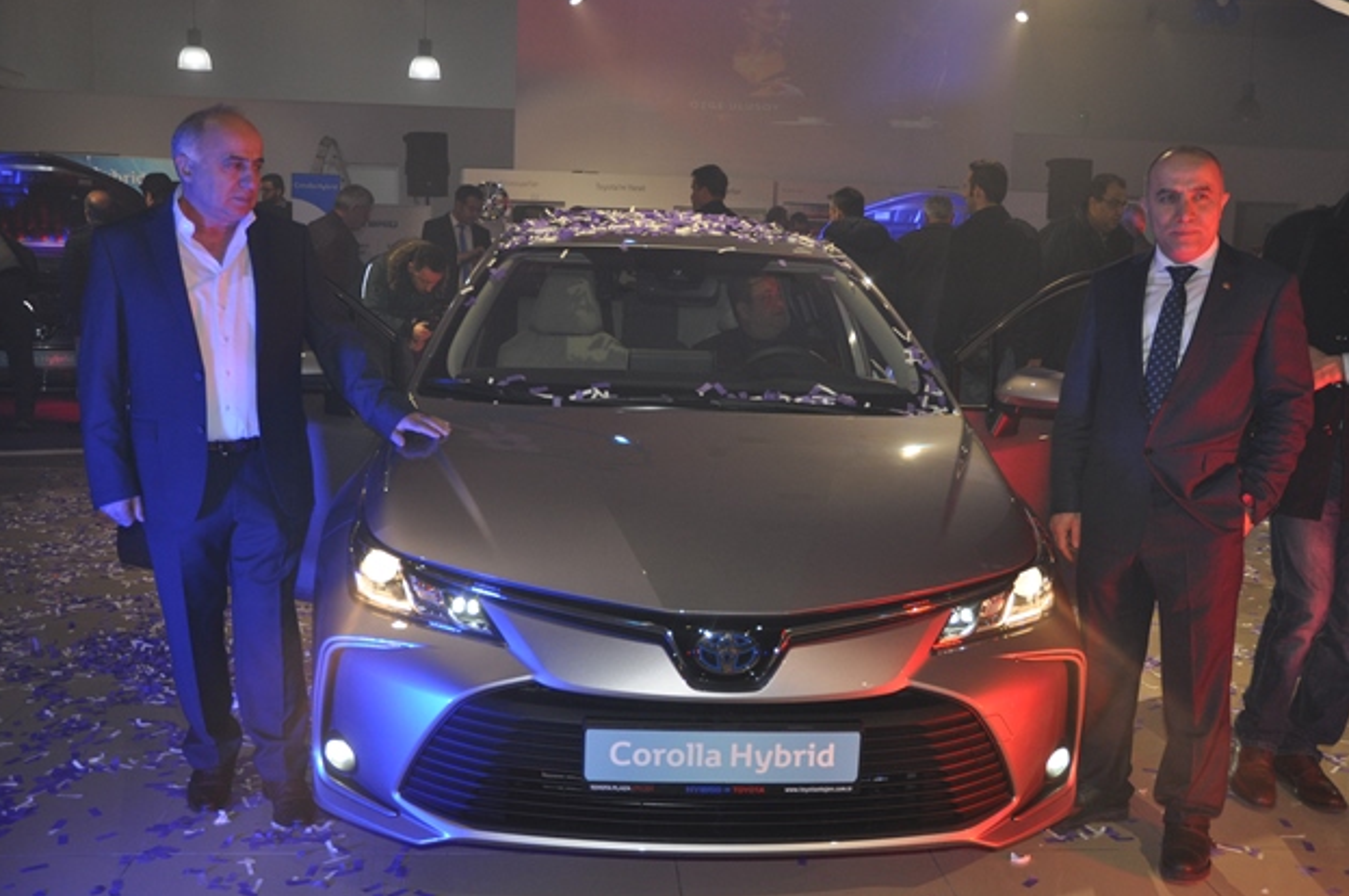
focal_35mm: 37
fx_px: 1385
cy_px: 445
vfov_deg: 35.9
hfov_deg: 51.9
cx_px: 691
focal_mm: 24
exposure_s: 1/125
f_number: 3.8
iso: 560
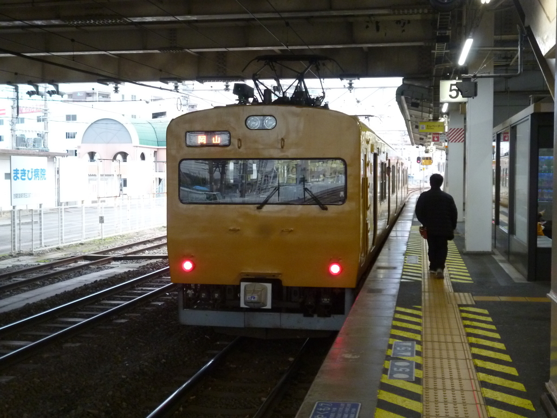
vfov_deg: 30.3
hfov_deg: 39.7
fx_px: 772
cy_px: 209
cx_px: 278
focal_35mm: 48
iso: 400
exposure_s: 1/40
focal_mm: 8.6
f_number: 4
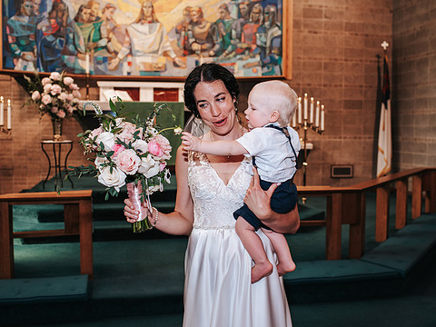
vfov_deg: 35.1
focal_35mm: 41
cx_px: 232
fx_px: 516
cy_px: 163
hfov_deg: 45.7
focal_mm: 35
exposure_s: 1/125
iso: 800
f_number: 3.2
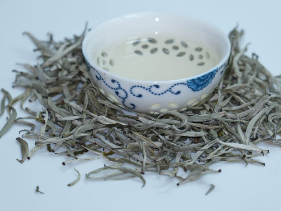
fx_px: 3321
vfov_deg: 3.6
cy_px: 112
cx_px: 161
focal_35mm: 409
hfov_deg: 4.8
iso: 200
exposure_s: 1/140
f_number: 6.7
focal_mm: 230
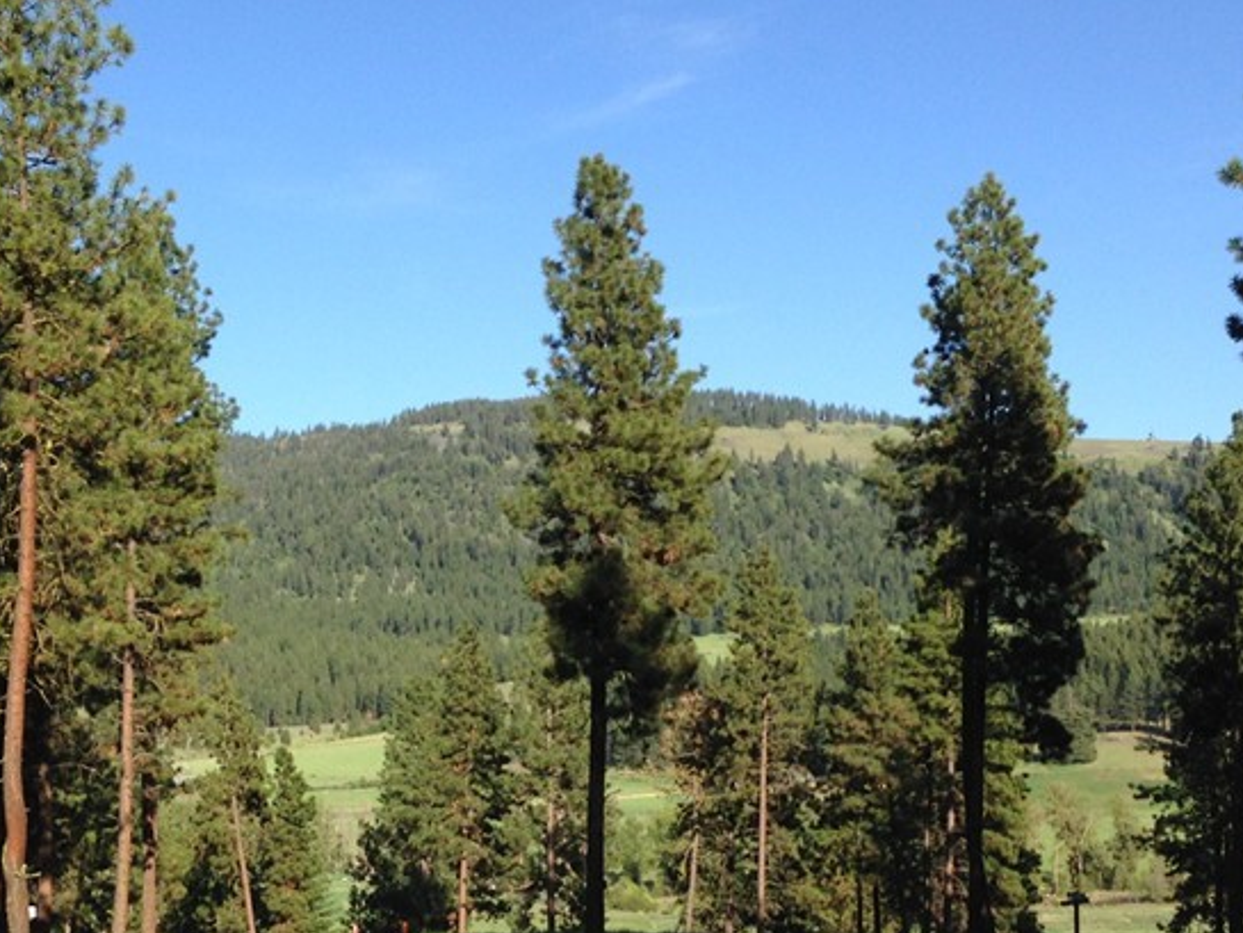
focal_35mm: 62
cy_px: 728
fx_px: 2227
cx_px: 513
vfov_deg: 23.4
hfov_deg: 31.1
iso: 50
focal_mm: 4.12
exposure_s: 1/1261
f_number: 2.4
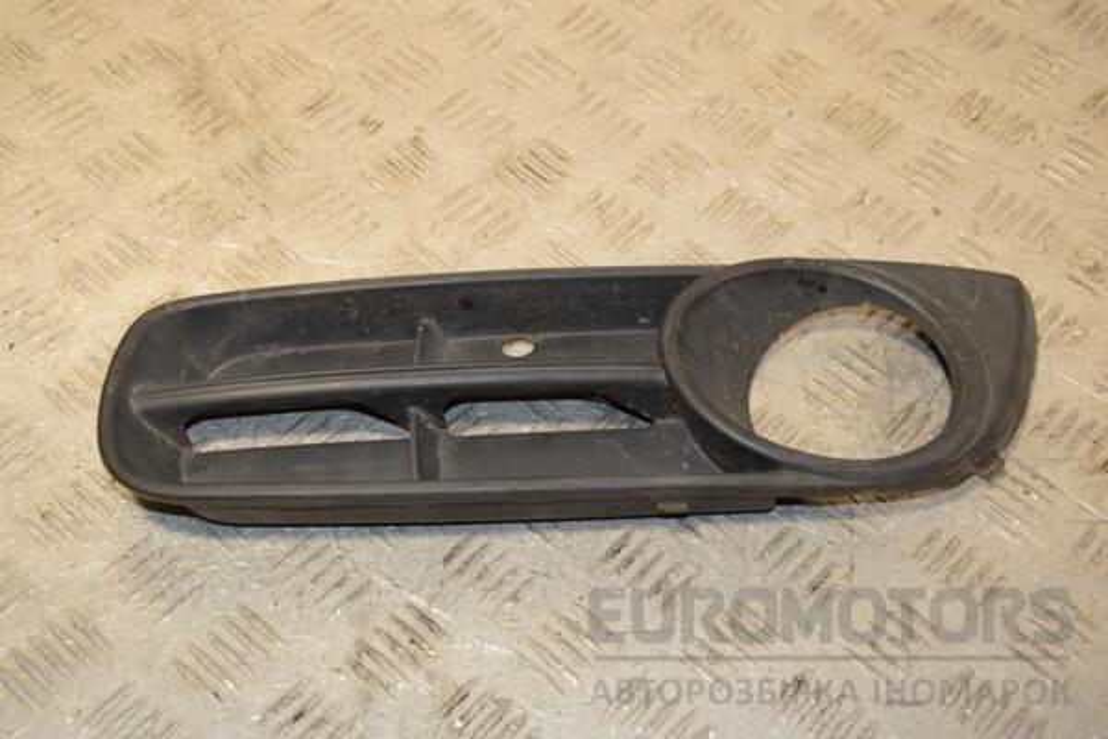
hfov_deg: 37.9
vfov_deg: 25.8
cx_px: 554
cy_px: 370
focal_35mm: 52
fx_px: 1616
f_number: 7.1
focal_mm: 35
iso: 800
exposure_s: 1/200
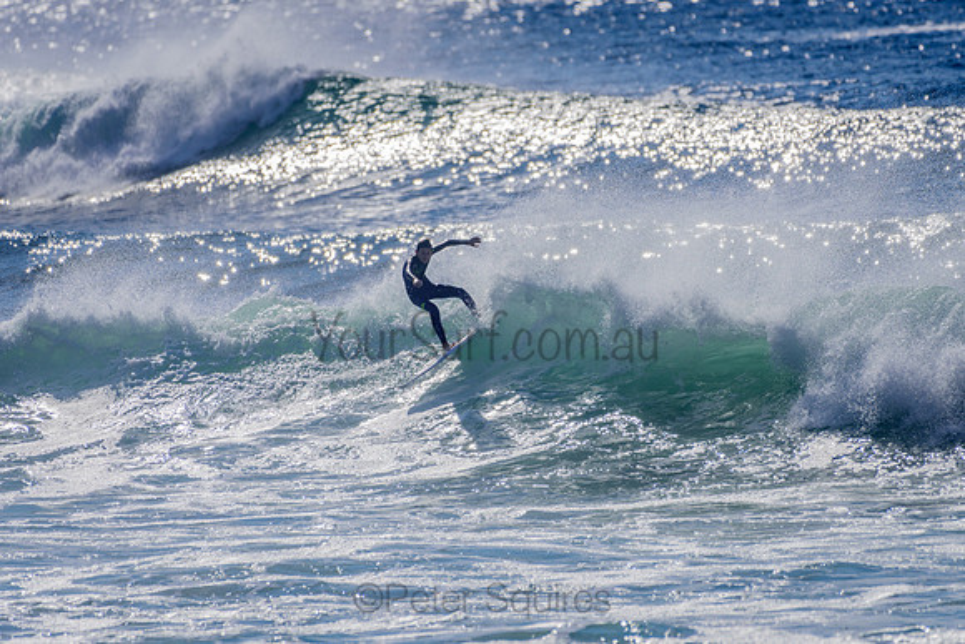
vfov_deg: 2.3
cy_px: 314
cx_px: 477
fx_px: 16316
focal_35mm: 609
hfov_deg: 3.4
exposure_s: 1/2000
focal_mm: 500
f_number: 5.6
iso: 100
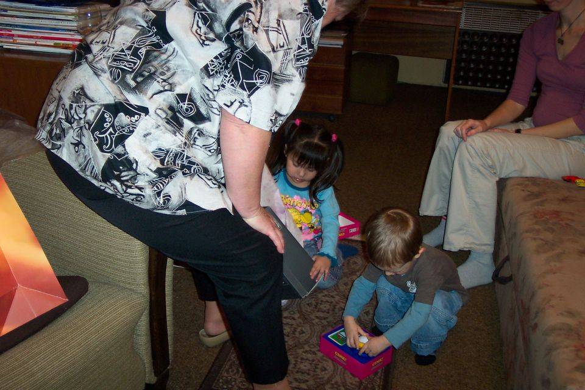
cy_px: 195
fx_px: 617
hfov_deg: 50.7
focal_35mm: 38
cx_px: 292
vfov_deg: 35.1
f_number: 2.8
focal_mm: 8
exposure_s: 1/30
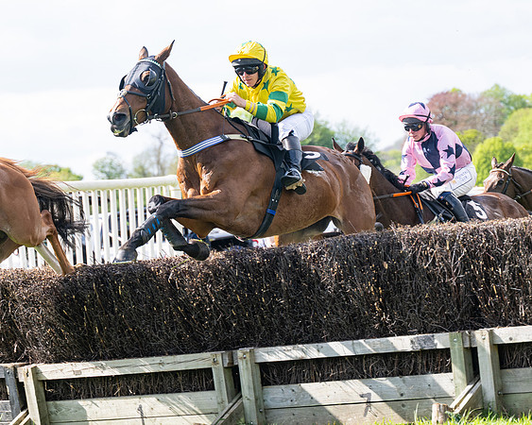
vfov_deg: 9.3
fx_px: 2607
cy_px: 212
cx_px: 297
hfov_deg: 11.7
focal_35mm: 166
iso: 200
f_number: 4
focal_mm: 98
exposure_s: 1/800
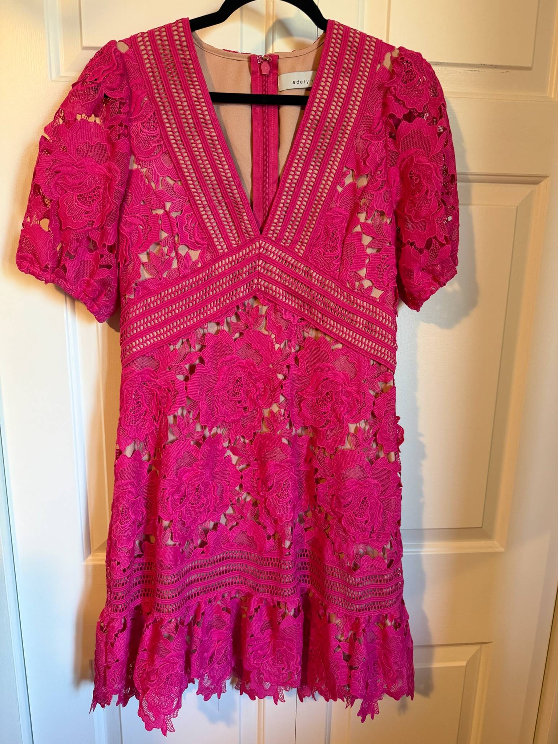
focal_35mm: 24
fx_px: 516
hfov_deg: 56.8
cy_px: 372
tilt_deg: -12.6
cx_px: 279
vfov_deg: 71.6
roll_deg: -0.9
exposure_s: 1/60
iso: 250
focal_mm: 6.76
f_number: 1.78
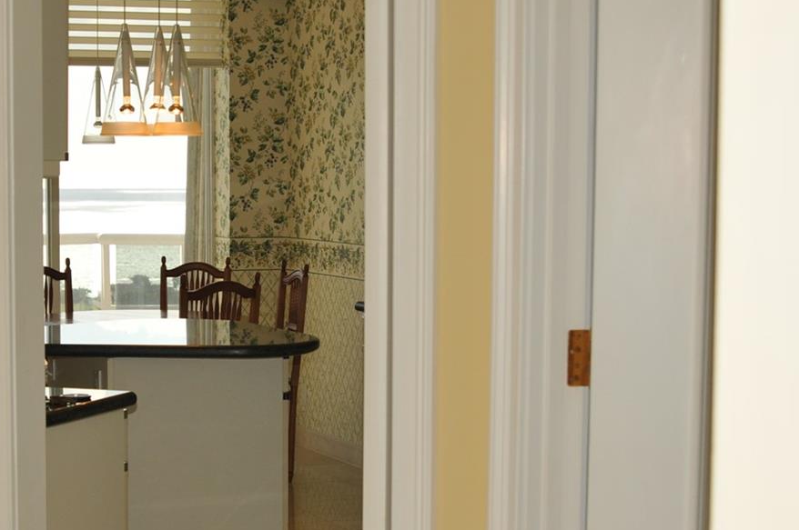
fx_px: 1818
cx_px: 175
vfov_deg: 16.6
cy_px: 305
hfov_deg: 24.4
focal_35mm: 82
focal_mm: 30
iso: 250
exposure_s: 1/250
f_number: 4
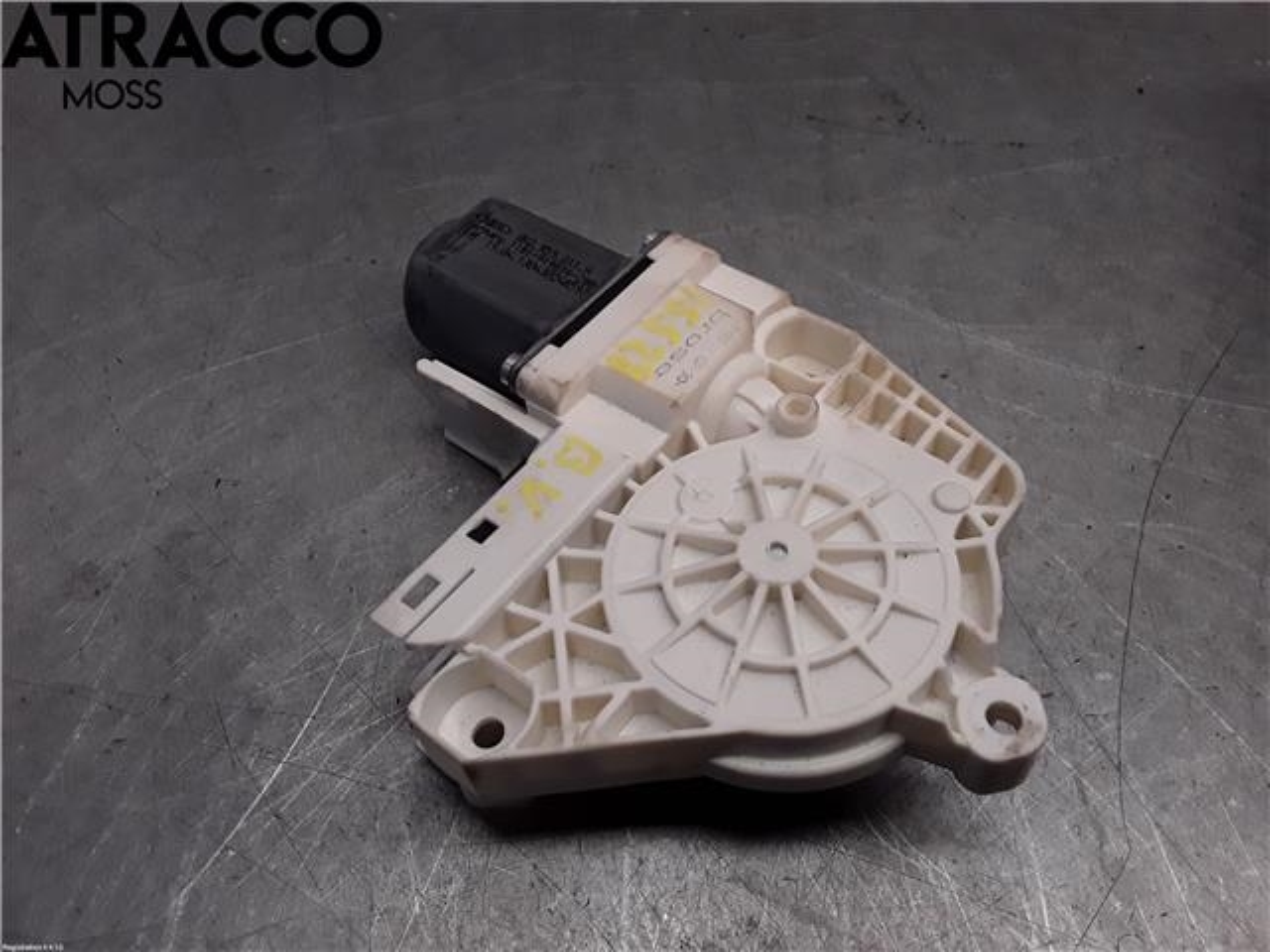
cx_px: 635
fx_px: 1027
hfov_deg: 63.4
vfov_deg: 49.7
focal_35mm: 28
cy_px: 476
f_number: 1.9
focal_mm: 2.91
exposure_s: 1/369
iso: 100
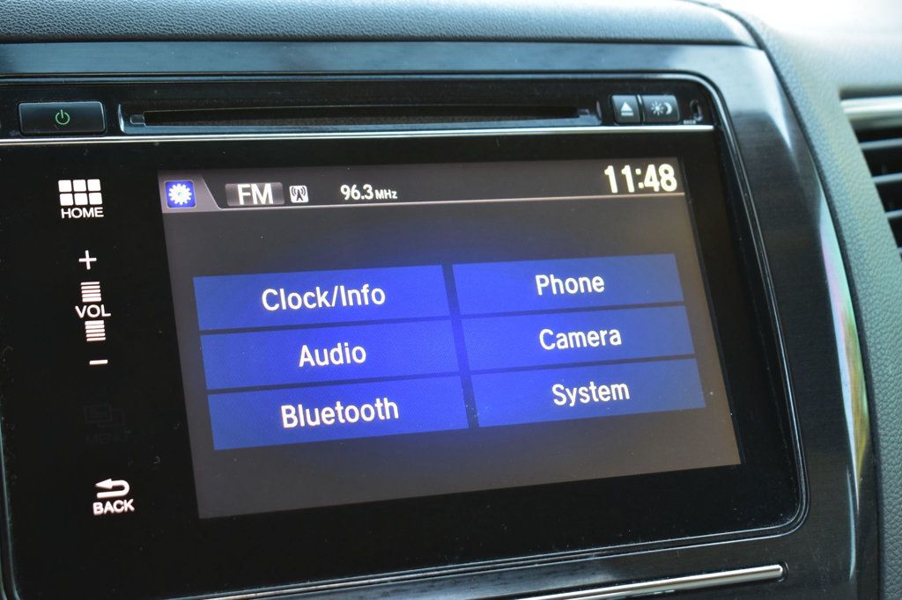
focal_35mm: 68
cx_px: 451
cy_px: 300
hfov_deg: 29.9
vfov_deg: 20.1
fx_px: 1691
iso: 400
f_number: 6.3
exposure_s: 1/15
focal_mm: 45
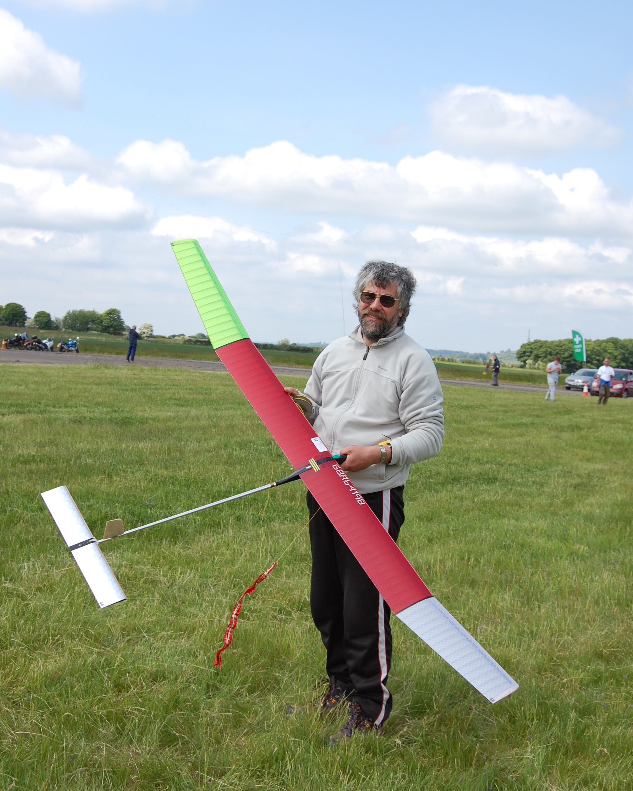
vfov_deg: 35.6
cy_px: 352
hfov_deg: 28.8
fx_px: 1231
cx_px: 316
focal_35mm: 53
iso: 200
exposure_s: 1/320
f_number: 9
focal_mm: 31
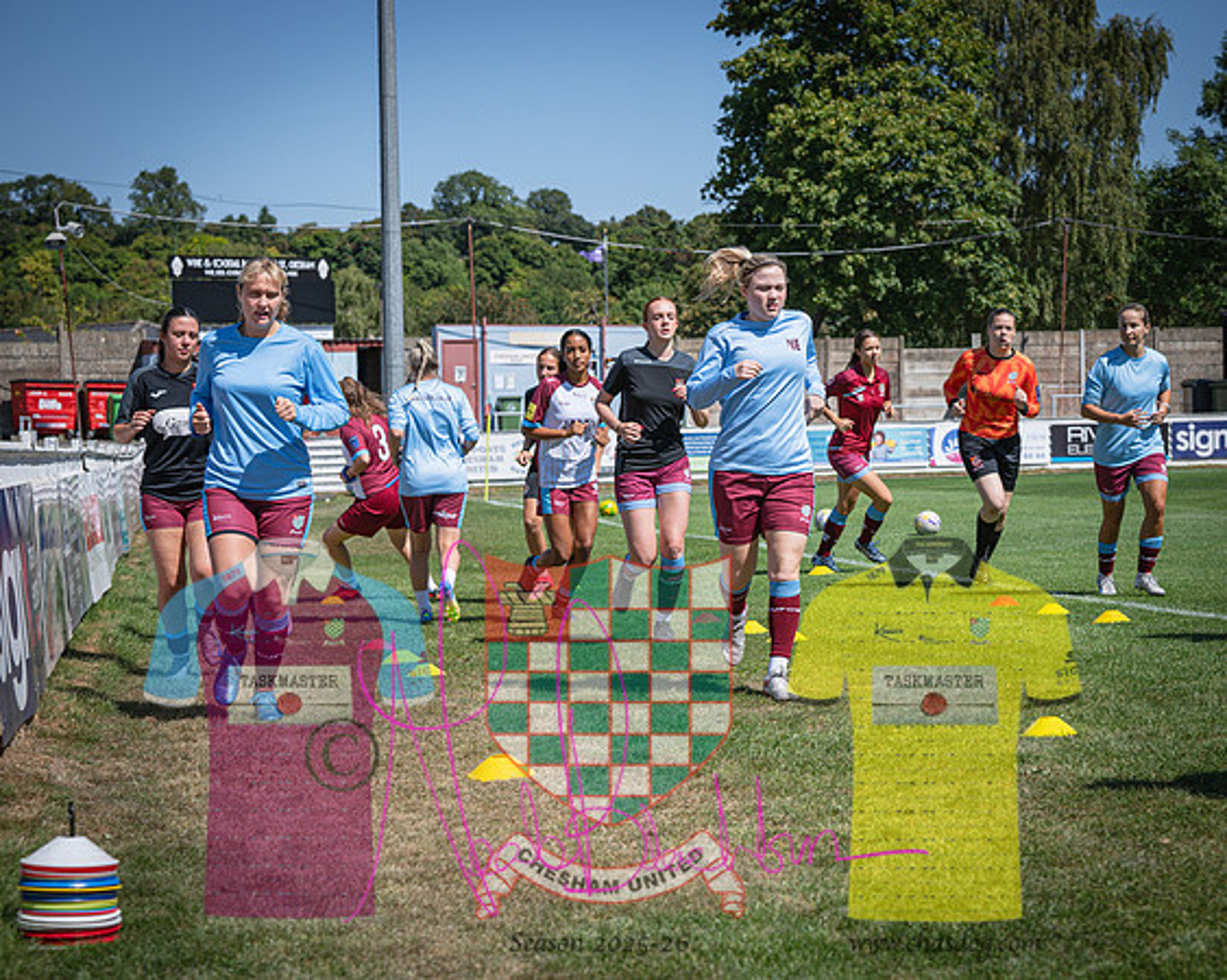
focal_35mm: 68
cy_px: 485
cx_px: 813
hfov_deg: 27.8
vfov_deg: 22.5
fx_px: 2463
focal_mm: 53
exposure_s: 1/2500
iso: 200
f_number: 4
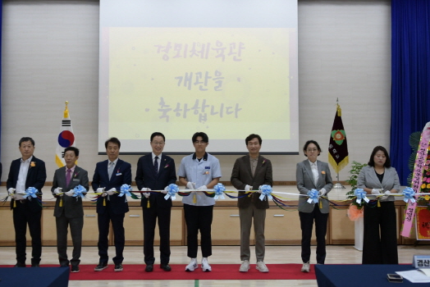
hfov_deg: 44.5
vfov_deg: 30.5
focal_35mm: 44
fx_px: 526
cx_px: 202
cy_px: 130
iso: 1000
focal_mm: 22
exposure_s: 1/500
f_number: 2.8
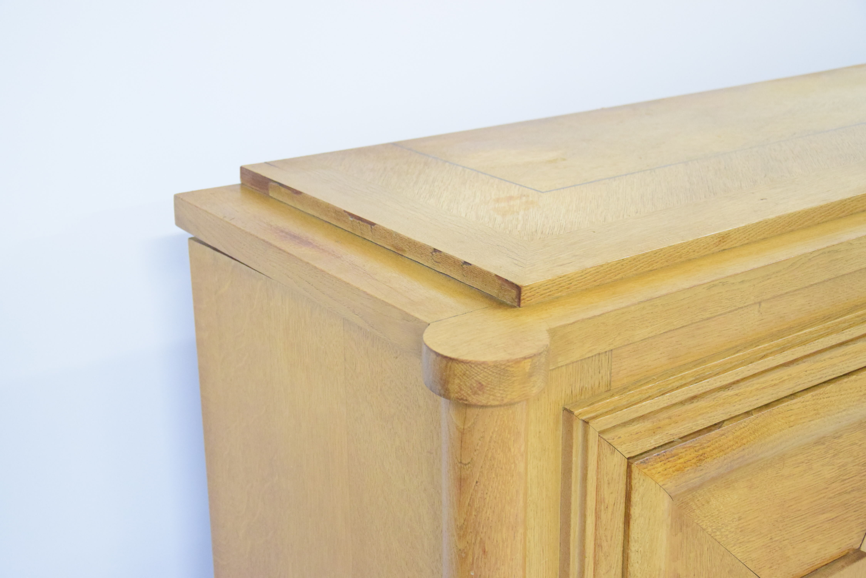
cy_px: 289
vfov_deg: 26.5
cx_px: 433
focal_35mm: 51
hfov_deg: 38.9
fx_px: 1227
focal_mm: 34
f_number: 4.2
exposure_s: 1/60
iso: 5000
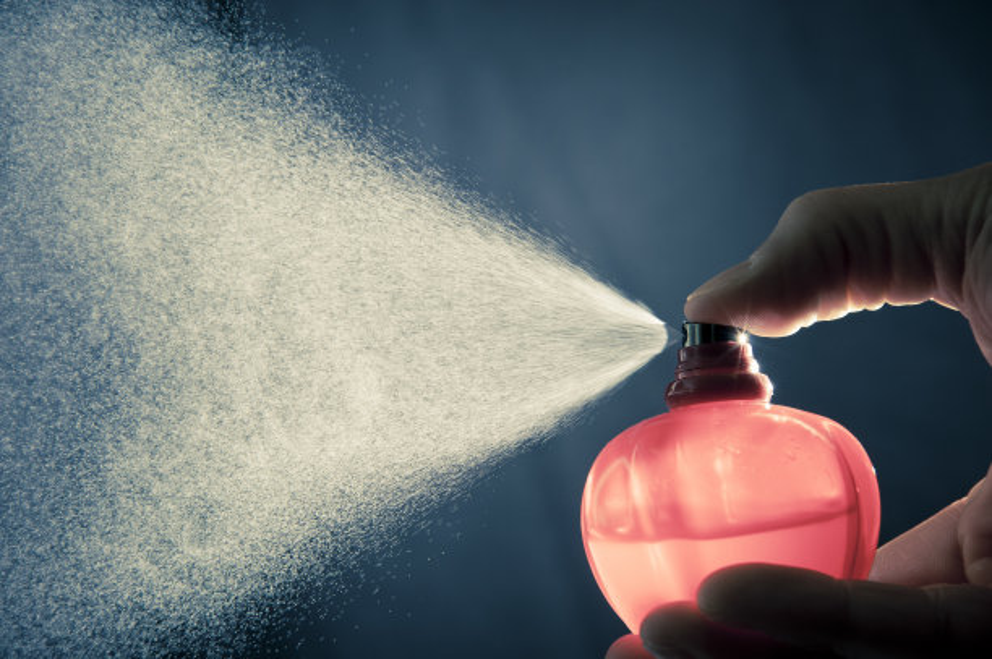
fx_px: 4405
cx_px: 496
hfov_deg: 12.8
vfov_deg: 8.6
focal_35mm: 160
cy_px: 330
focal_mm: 160
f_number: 13
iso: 800
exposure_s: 1/250
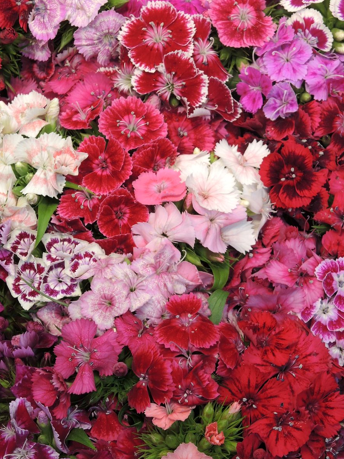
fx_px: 1894
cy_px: 280
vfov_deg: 13.8
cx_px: 267
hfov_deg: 10.3
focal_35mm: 143
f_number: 3.2
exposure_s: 1/250
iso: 80
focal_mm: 17.7
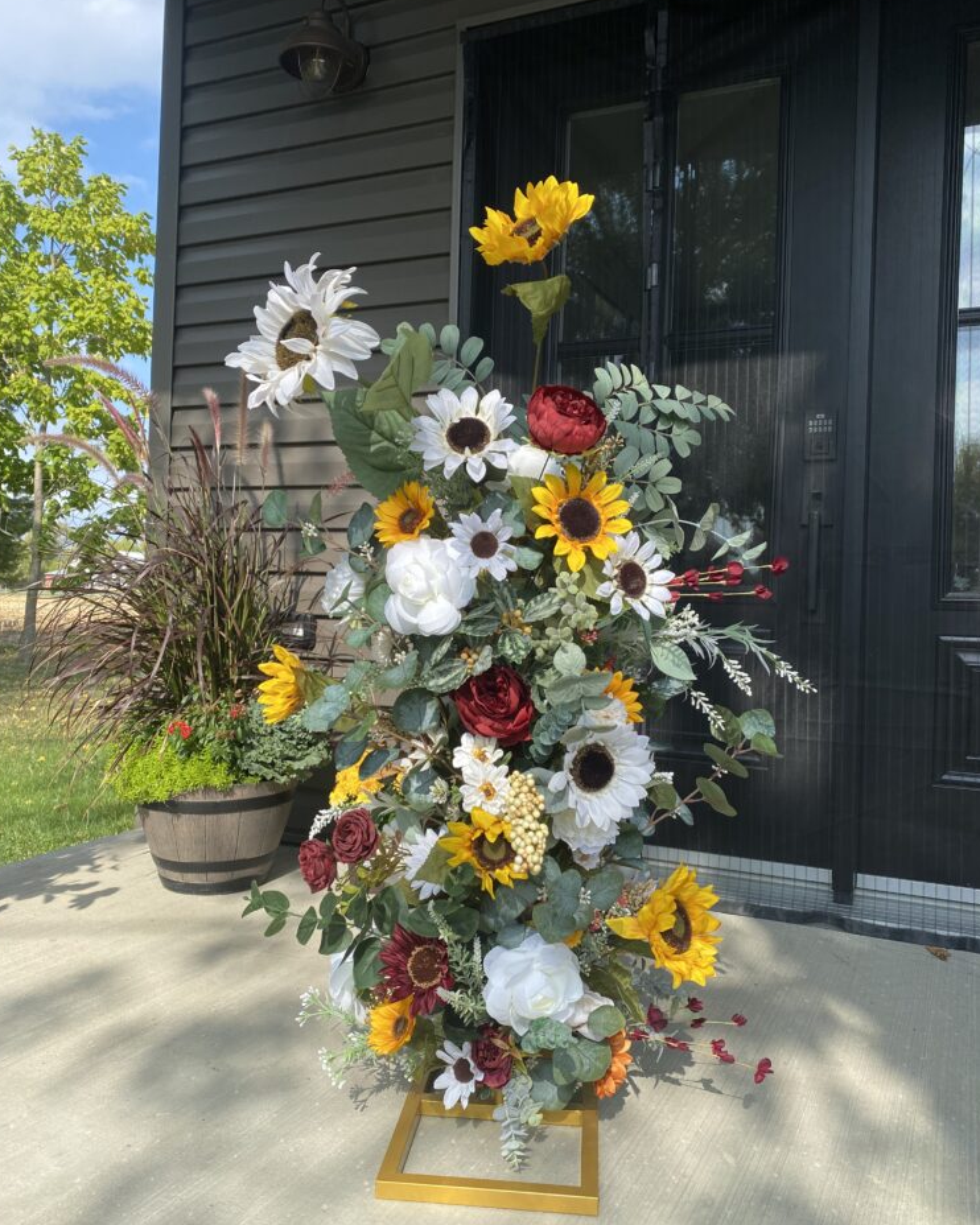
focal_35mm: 28
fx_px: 1015
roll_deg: -2.6
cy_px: 614
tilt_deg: +0.7
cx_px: 490
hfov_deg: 51.5
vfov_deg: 62.2
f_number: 1.8
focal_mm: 4.25
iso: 32
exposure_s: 1/1193
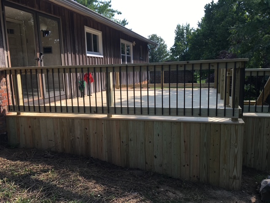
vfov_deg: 48.2
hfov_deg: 61.7
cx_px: 135
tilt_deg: -8.9
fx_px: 226
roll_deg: +1.6
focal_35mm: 29
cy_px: 102
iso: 25
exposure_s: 1/785
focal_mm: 4.15
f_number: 2.2
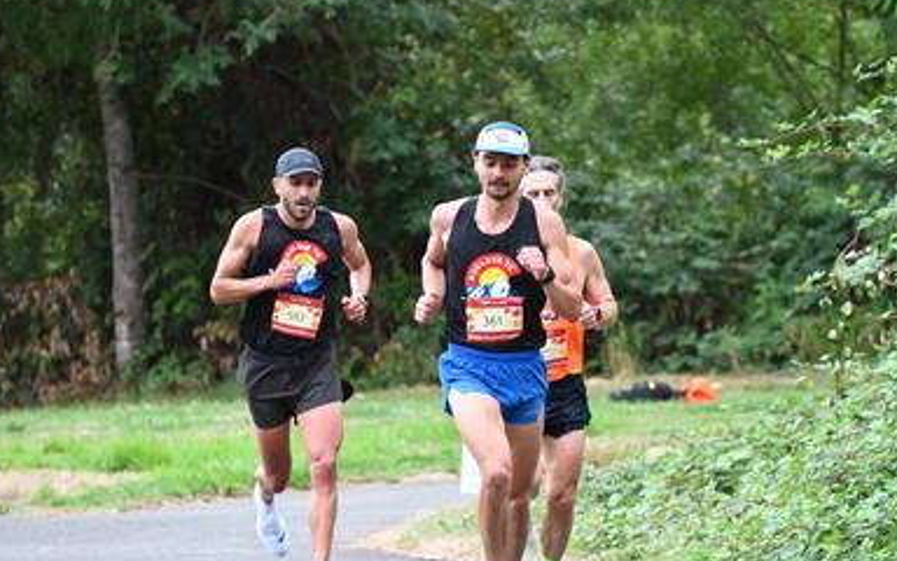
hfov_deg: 7.2
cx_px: 542
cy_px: 324
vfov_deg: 4.5
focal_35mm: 292
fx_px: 7138
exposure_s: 1/200
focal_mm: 200
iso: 3200
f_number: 6.3
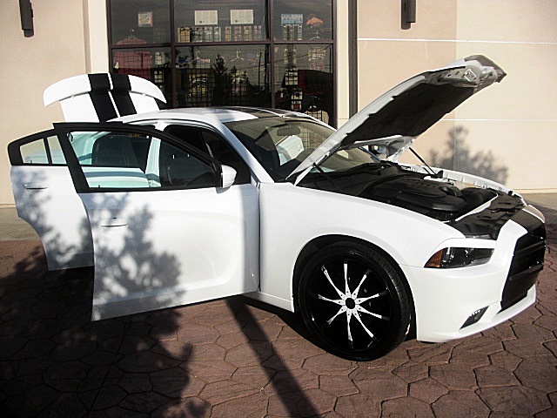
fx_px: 579
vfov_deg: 39.7
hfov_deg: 51.4
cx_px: 278
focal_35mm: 36
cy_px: 209
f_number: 7.9
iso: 50
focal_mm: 6.3
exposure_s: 1/200
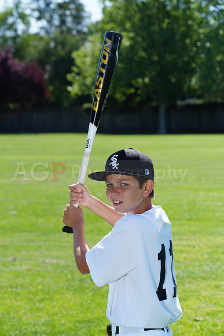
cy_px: 168
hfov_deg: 9.3
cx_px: 112
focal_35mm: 148
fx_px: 1380
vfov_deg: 13.9
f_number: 9
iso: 200
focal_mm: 148
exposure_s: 1/250
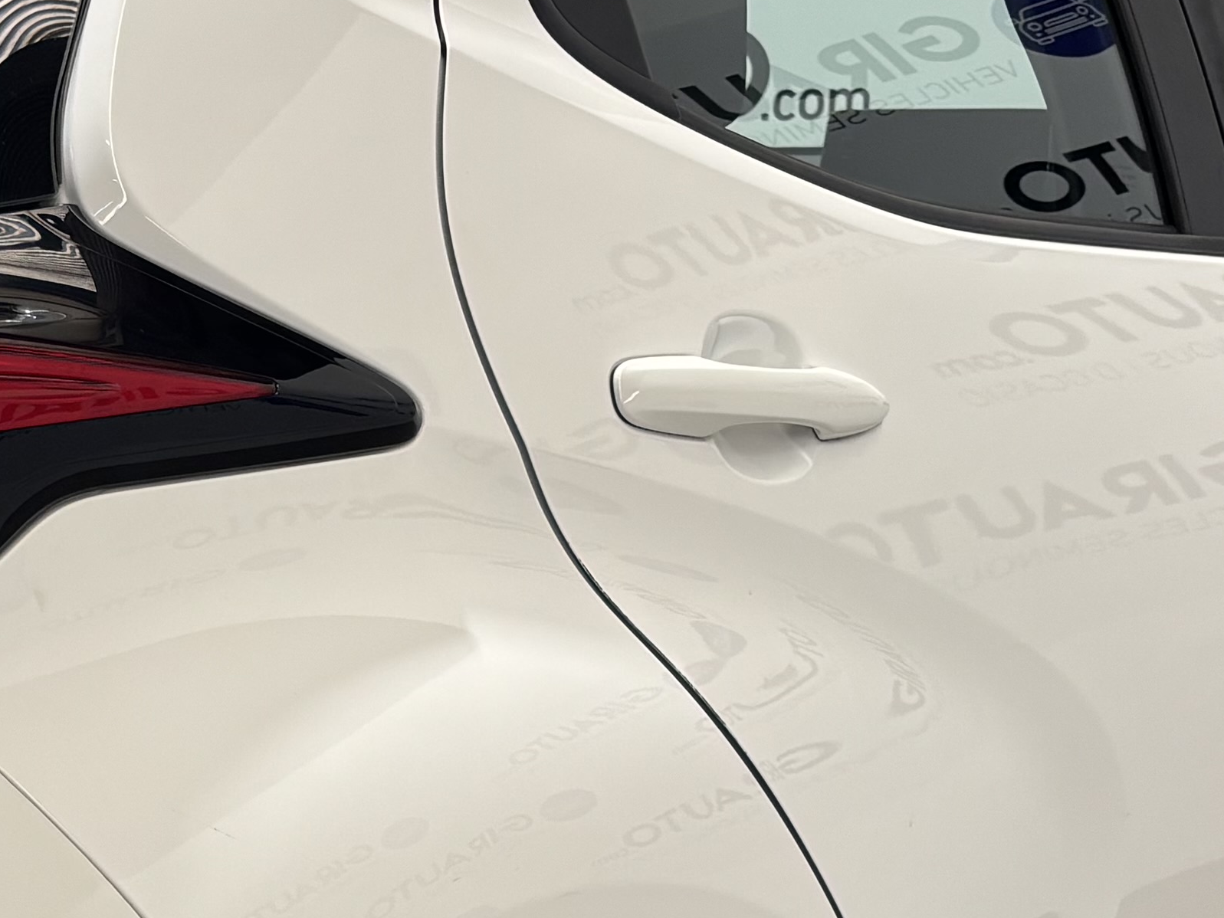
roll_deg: +0.7
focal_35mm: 93
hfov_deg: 20.8
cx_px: 235
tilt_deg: -13.2
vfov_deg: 15.6
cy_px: 894
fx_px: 3289
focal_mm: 5.96
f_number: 1.6
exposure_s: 1/50
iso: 64
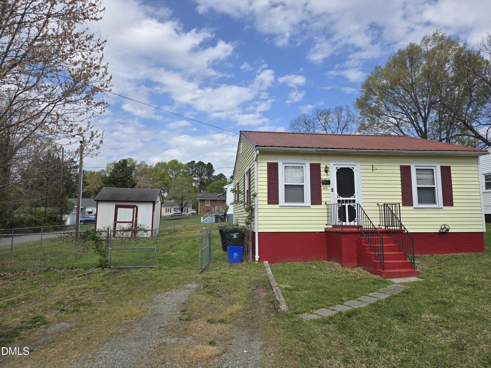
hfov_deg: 73.9
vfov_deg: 58.9
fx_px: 326
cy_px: 184
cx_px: 246
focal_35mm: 23
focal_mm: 5.4
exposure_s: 1/2049
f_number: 1.8
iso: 25
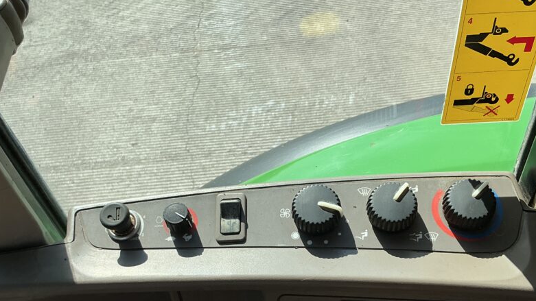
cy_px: 225
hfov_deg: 50.4
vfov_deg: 29.2
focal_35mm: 40
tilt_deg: -49.6
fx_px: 568
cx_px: 303
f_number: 1.8
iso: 25
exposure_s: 1/997
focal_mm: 3
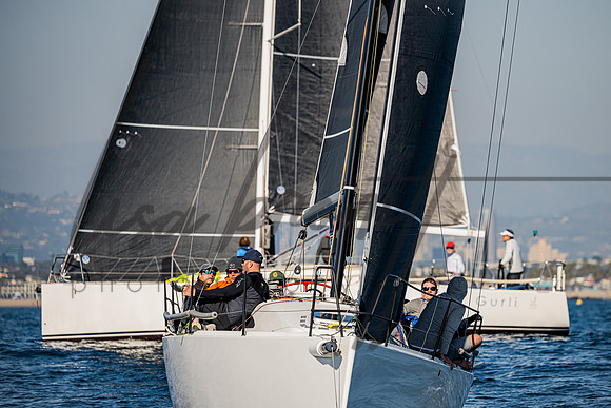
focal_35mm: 278
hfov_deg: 7.4
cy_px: 185
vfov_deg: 5.0
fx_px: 4716
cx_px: 339
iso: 400
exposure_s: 1/5000
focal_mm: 240
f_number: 5
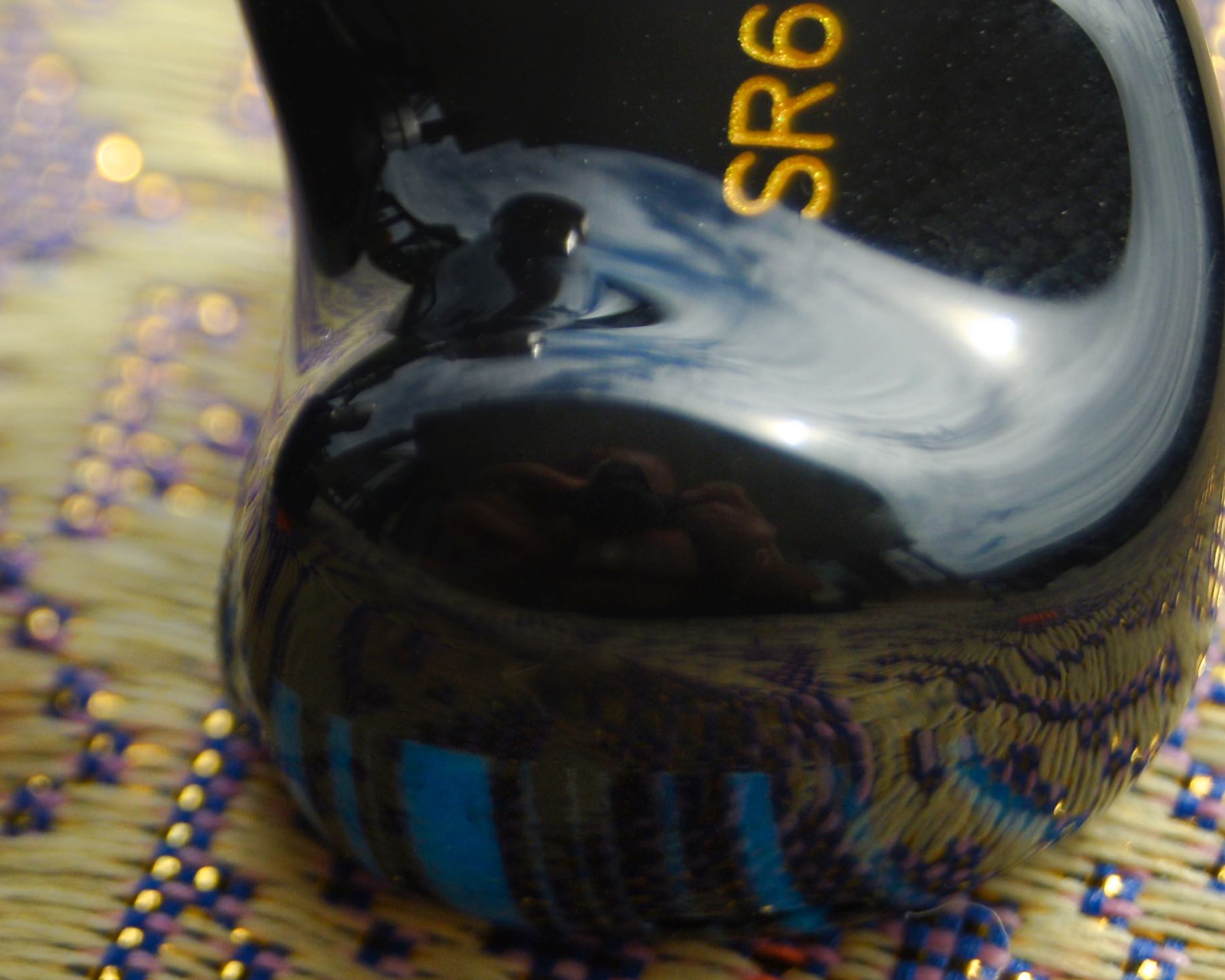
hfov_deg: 8.0
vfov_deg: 6.5
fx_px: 8664
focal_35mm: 239
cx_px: -73
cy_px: 301
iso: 100
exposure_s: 1/500
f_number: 5.6
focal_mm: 52
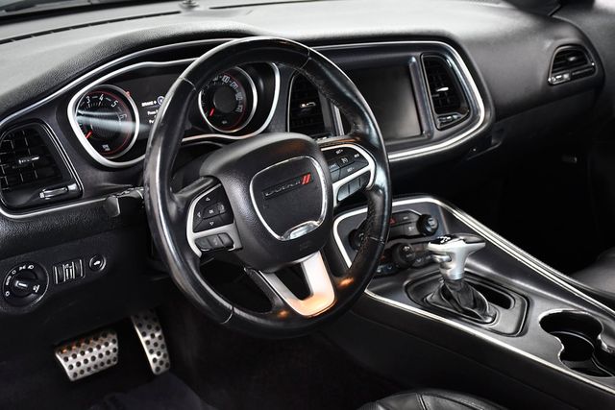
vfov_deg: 26.0
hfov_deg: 38.2
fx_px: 888
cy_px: 205
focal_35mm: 52
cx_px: 308
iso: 2500
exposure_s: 1/160
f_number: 4.5
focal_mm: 35
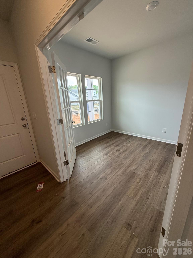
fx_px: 104
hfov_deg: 85.7
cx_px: 96
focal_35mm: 14
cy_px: 129
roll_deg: +2.4
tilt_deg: -16.0
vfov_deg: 102.1
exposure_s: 1/120
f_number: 2.2
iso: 100
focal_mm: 2.22
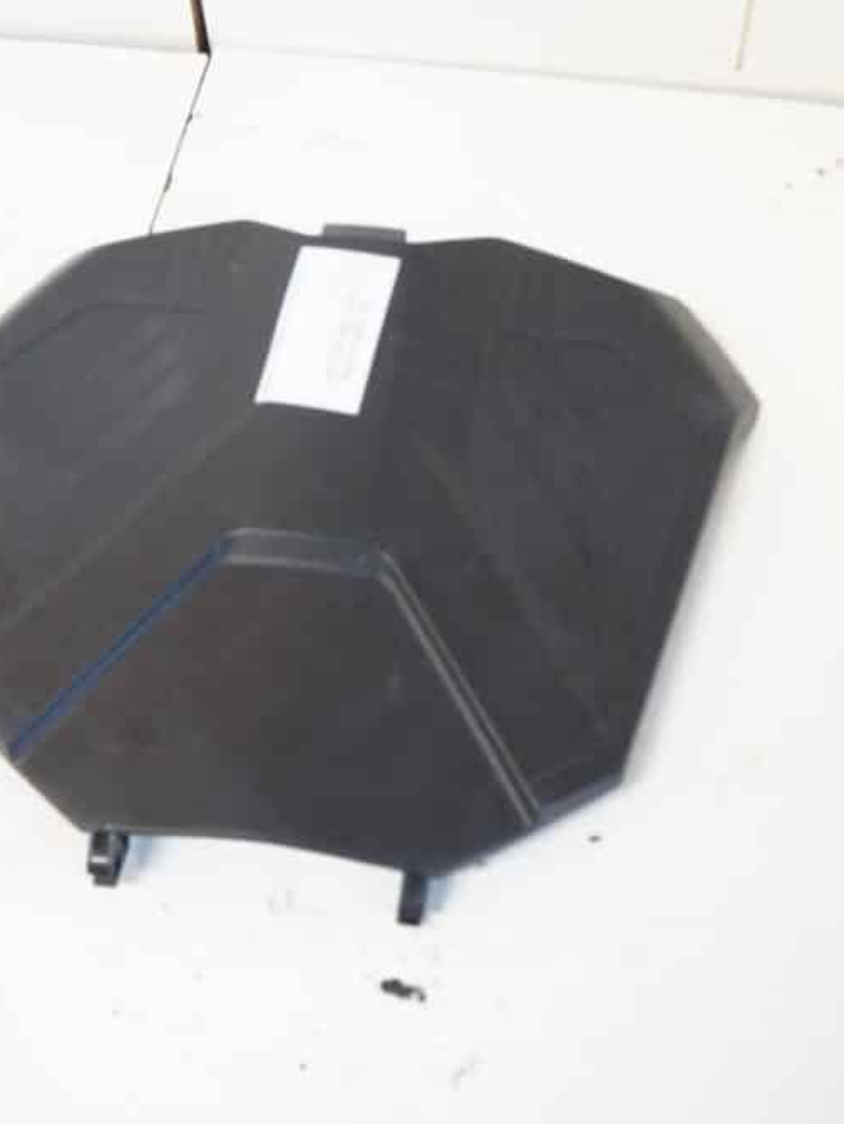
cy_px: 564
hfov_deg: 32.9
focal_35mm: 44
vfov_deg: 42.9
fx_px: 1429
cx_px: 420
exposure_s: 1/30
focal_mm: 20
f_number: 5
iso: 3200
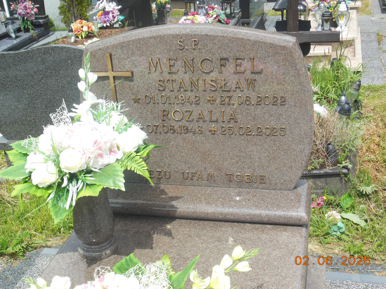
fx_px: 558
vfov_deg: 29.1
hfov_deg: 38.2
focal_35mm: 50
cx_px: 193
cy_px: 144
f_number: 4
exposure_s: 1/1000
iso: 125
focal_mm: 8.9
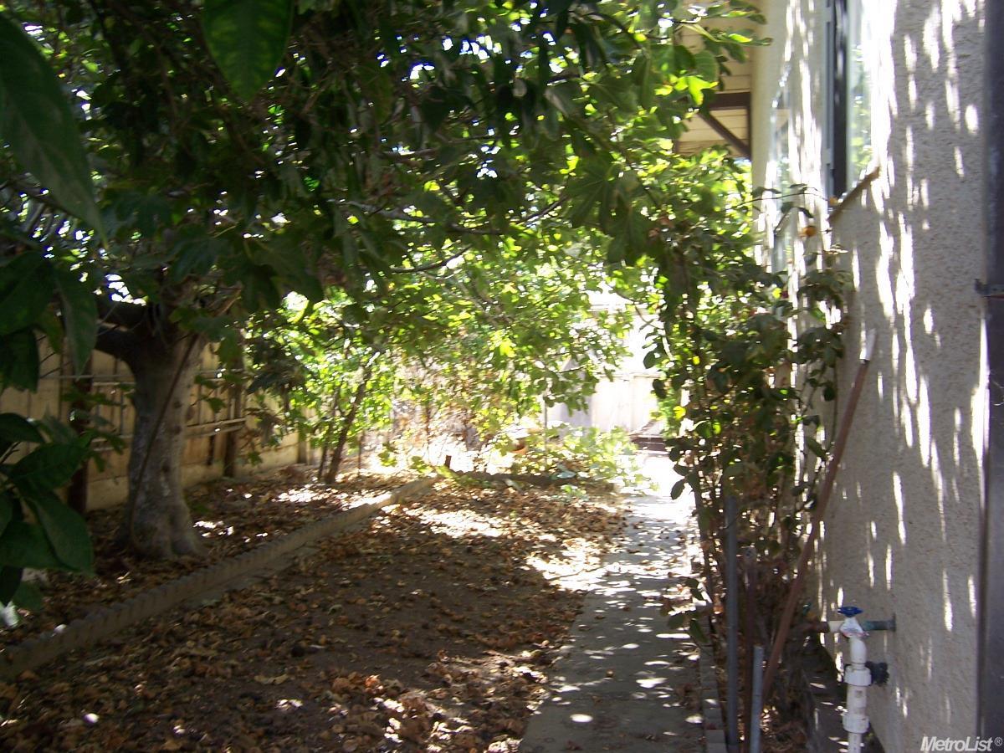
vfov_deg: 42.9
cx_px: 502
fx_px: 957
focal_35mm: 33
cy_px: 376
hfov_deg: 55.4
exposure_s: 1/60
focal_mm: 5.5
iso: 80
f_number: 3.4
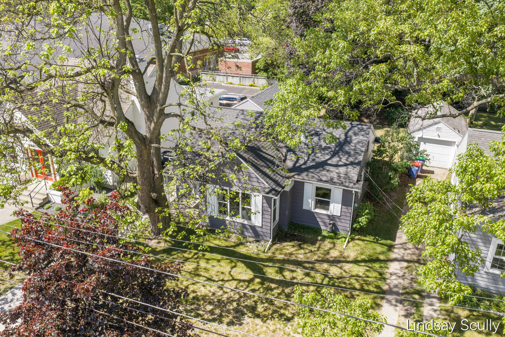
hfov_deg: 65.5
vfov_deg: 46.4
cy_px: 168
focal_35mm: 28
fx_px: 393
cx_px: 252
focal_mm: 14.45
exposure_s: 1/80
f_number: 5.6
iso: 100
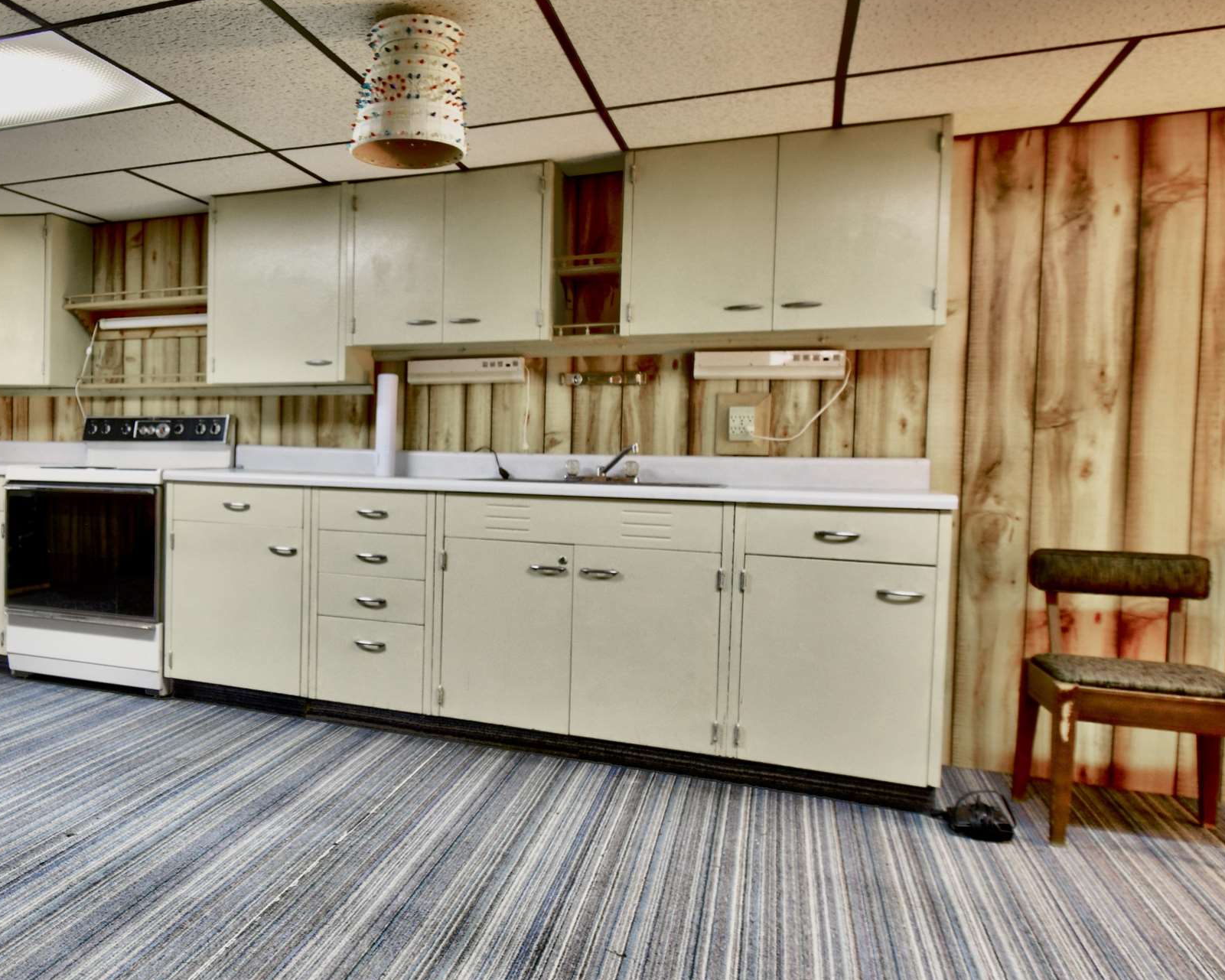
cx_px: 236
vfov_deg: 53.2
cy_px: 481
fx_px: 979
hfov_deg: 58.9
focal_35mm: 27
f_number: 5.6
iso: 200
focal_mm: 10
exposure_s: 1/1.25
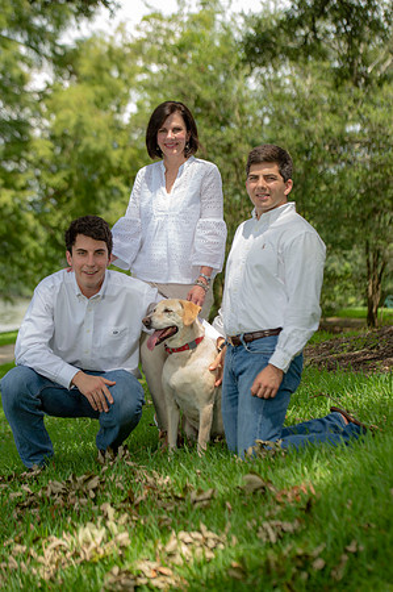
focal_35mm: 85
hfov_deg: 16.0
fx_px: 1395
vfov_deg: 23.9
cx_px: 196
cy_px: 296
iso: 100
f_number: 4
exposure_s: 1/200
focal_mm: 85
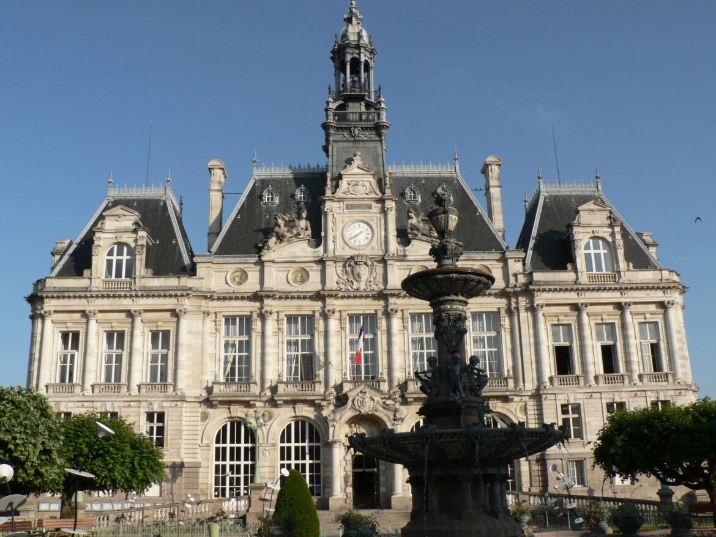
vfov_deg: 39.7
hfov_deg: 51.3
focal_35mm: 36
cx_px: 358
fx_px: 745
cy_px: 268
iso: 80
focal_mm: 6
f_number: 5
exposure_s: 1/400
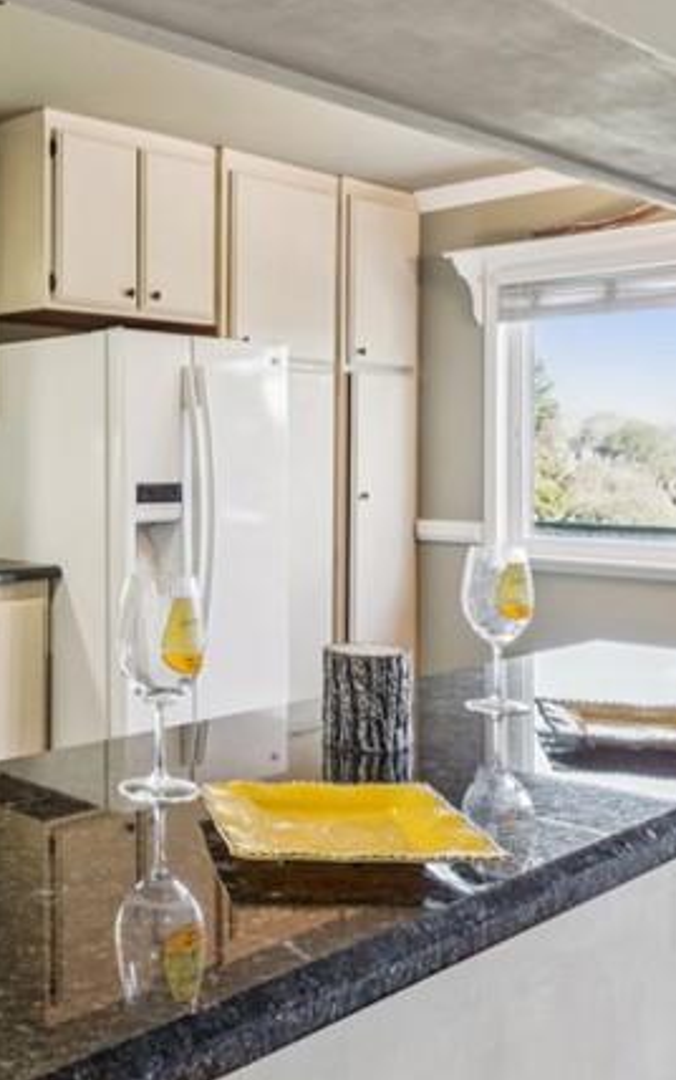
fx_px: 1198
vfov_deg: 48.3
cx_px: -10
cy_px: 449
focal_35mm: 41
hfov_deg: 29.3
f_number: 13
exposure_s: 1/1.25
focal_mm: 16.7
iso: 100
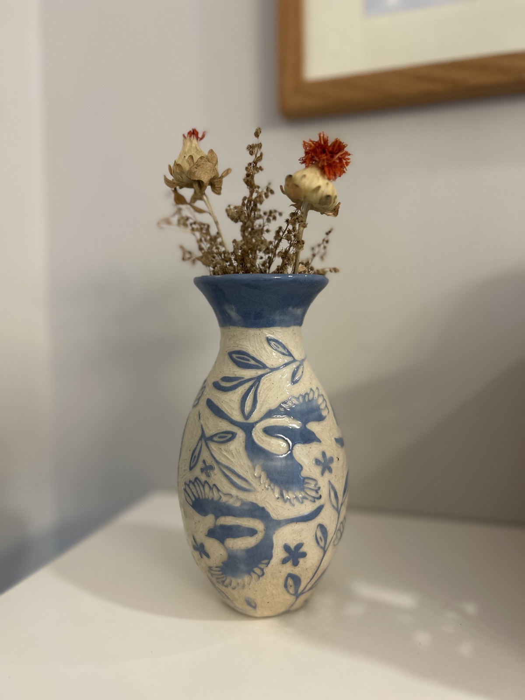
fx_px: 526
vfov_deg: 67.3
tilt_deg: -2.8
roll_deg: +0.3
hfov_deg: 53.1
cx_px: 262
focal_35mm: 26
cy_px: 350
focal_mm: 5.7
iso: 125
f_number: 1.5
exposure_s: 1/60
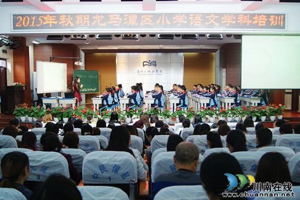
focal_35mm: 36
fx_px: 300
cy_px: 100
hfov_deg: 53.1
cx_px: 150
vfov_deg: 36.9
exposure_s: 1/30
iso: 400
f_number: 4
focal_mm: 24
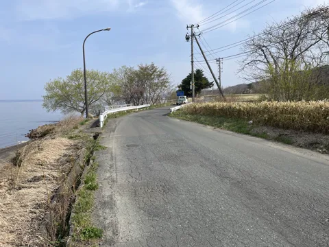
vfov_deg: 53.1
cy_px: 124
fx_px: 247
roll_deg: +2.5
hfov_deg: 67.3
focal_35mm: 26
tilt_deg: -5.0
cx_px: 164
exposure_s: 1/3205
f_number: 1.6
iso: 32
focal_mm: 4.2
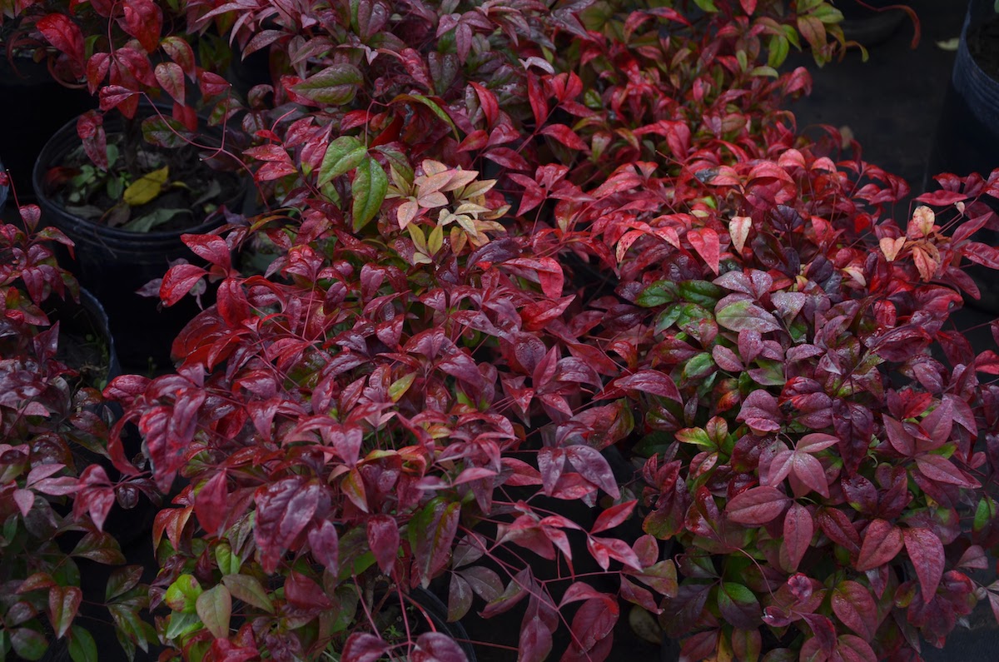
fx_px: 1869
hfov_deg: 29.9
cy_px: 331
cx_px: 500
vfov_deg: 20.1
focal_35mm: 68
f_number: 4.8
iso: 125
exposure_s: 1/160
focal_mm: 45
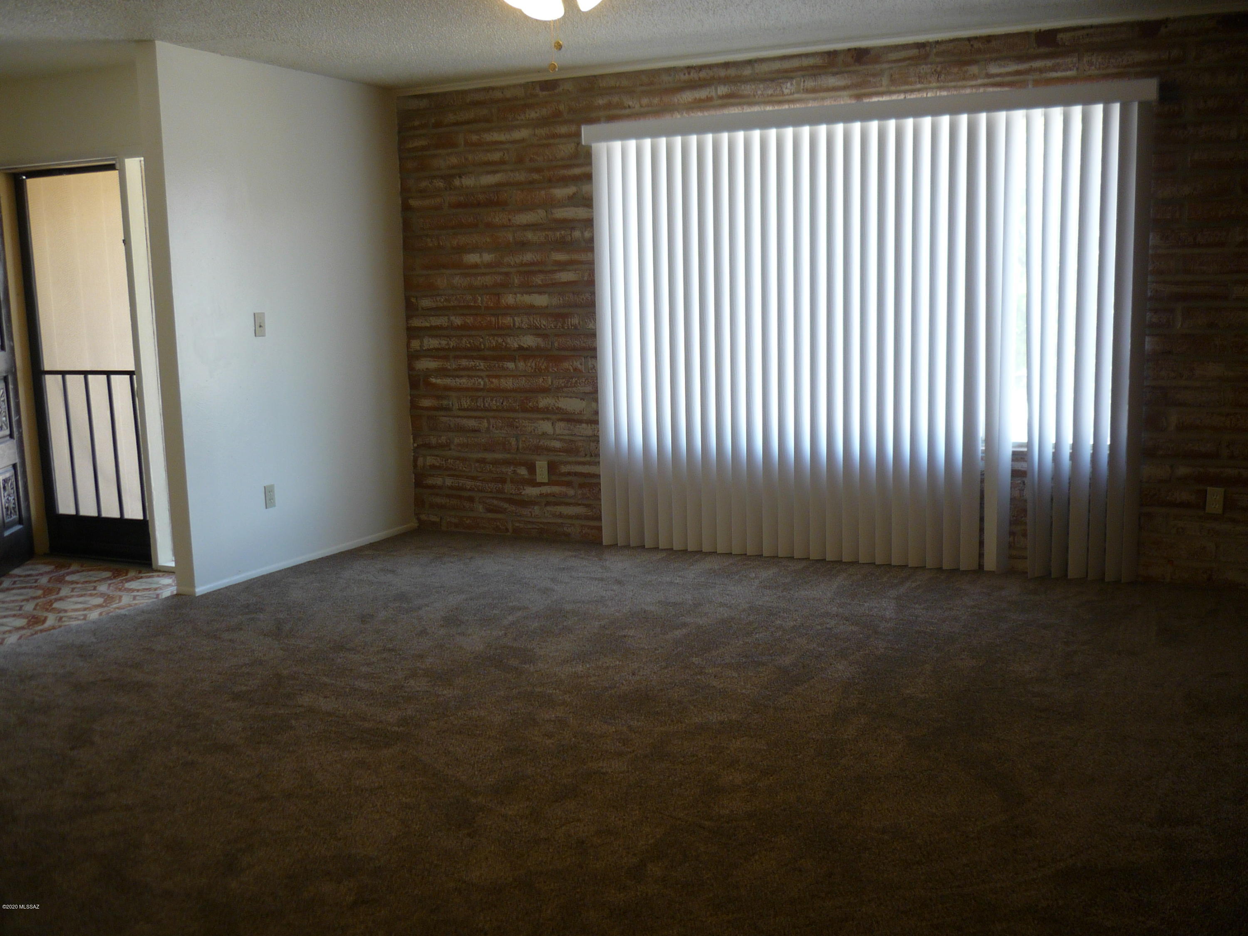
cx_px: 624
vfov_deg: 42.9
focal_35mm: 33
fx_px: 1190
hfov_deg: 55.4
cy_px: 468
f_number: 2.8
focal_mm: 5.5
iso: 100
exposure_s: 1/40
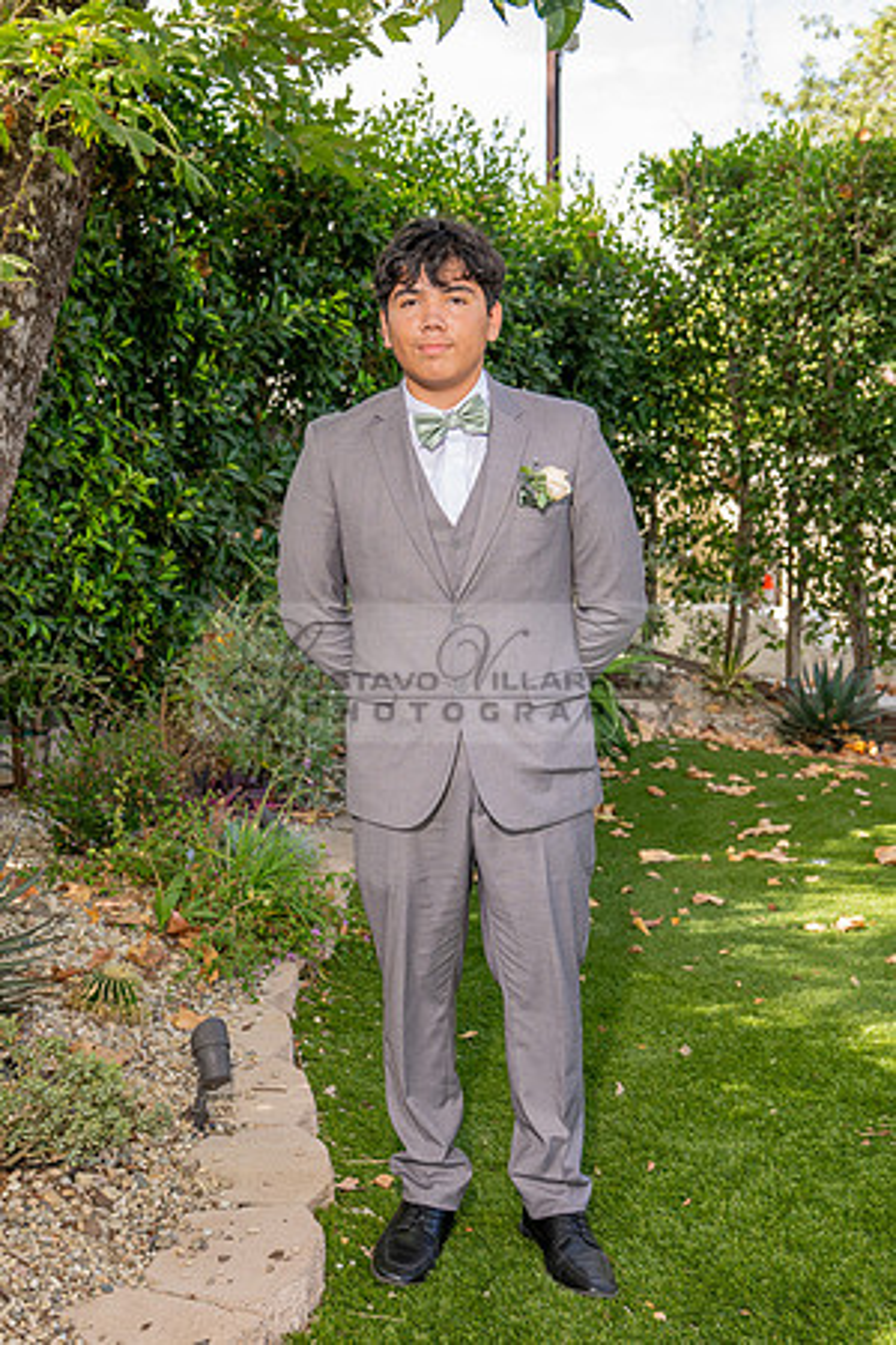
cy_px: 673
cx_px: 358
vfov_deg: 41.7
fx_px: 1764
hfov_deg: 28.4
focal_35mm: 47
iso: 200
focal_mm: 31.5
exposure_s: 1/200
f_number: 4
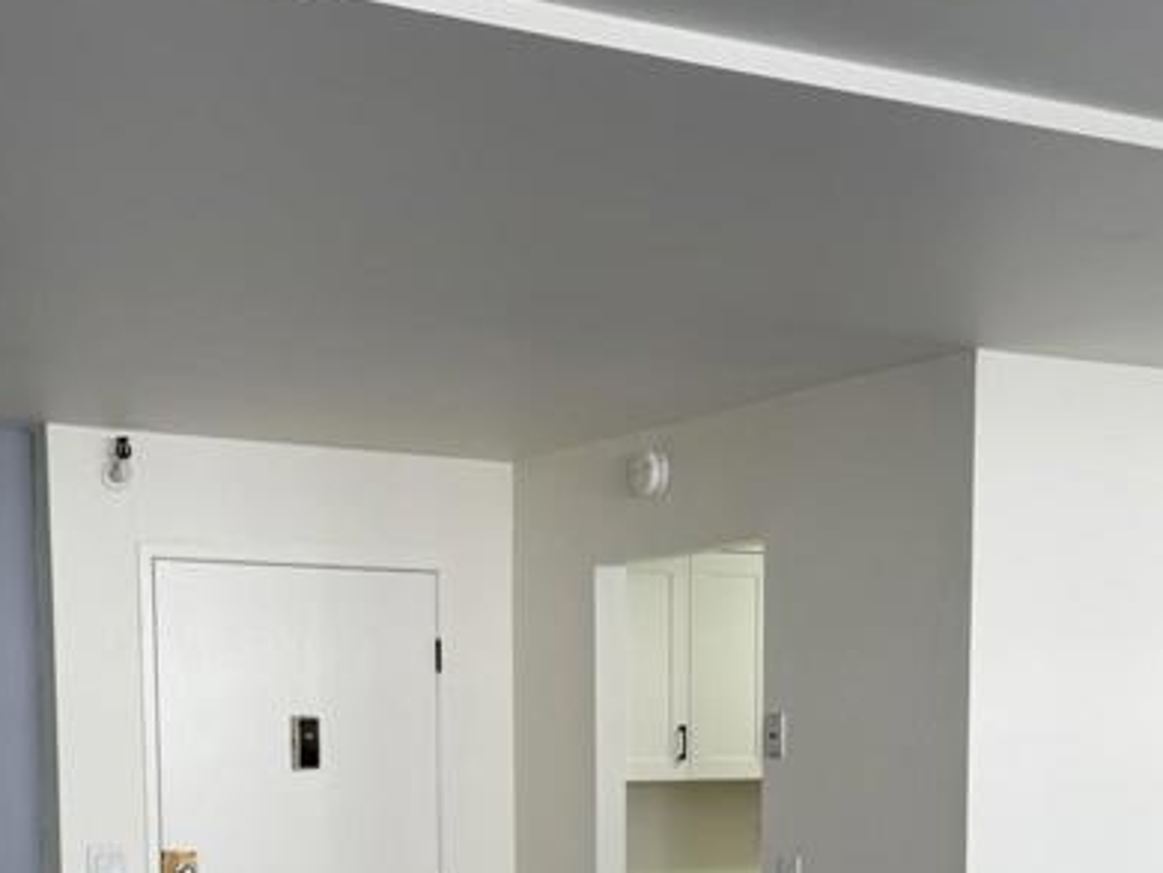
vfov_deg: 22.3
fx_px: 2118
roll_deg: +0.3
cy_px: 912
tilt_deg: -5.0
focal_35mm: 63
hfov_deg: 30.7
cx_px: 650
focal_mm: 6.76
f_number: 1.78
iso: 50
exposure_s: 1/120
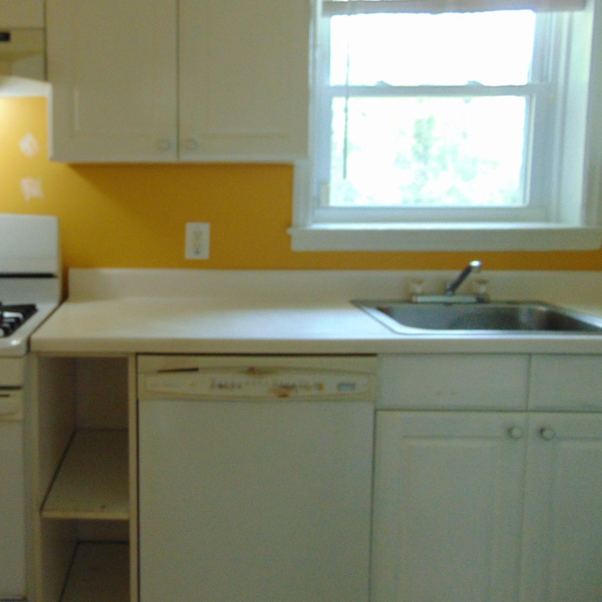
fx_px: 669
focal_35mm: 34
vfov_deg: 48.4
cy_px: 271
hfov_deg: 46.8
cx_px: 153
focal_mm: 4.5
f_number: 3
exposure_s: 1/30
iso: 250
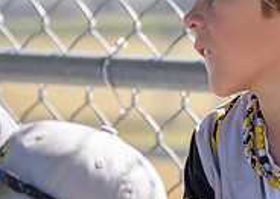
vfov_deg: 3.3
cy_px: 71
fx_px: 3424
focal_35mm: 431
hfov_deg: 4.7
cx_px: 257
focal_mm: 113
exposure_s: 1/1000
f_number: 2.8
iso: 100
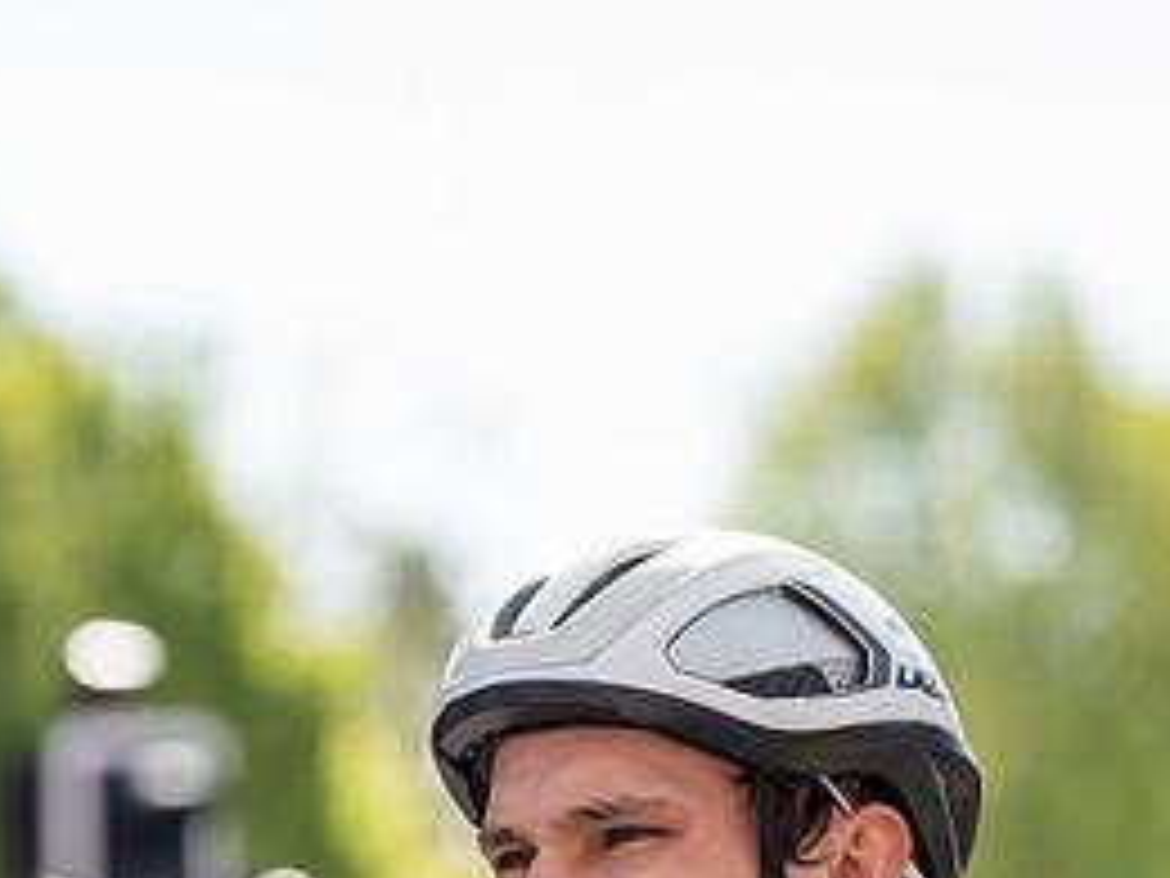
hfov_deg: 6.1
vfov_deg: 4.6
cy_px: 937
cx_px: 639
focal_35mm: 323
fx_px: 10917
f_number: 5.6
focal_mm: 194
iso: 500
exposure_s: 1/1000
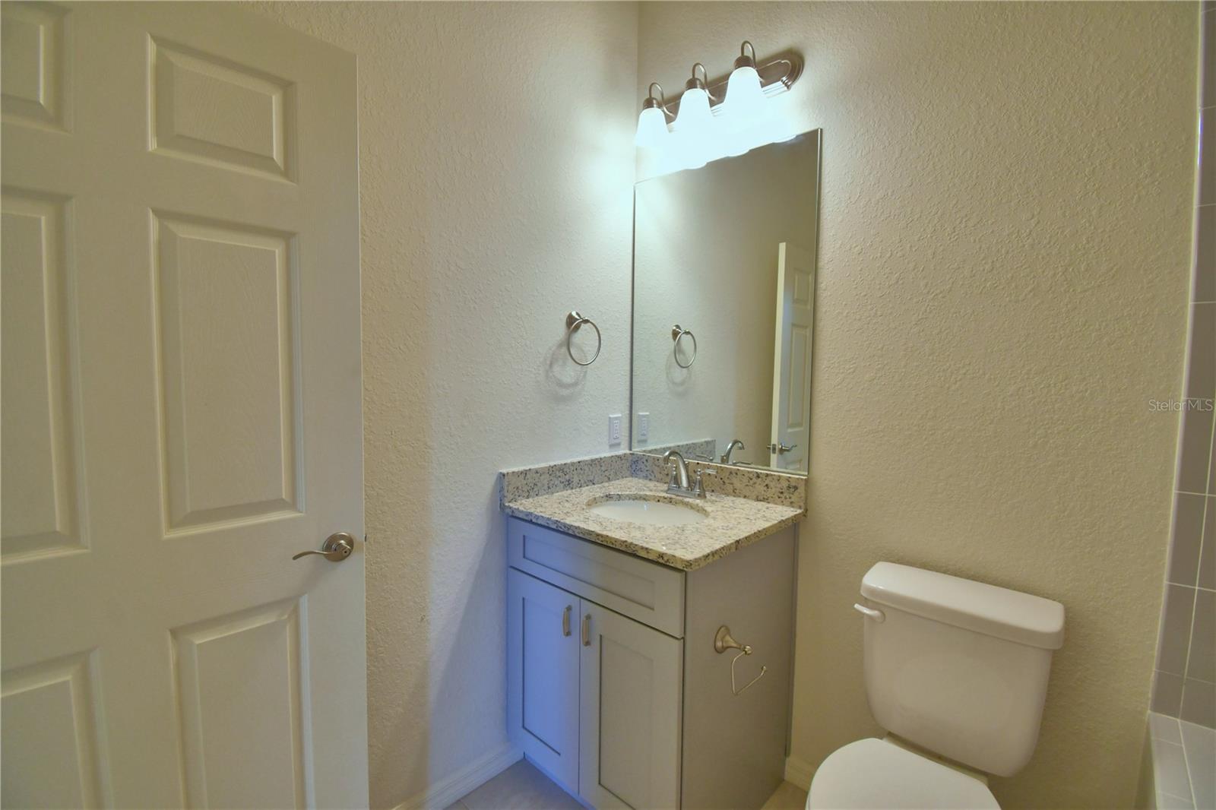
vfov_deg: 77.3
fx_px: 507
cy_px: 405
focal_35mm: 15
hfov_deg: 100.4
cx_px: 608
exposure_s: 1/100
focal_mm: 10
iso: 400
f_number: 4.5
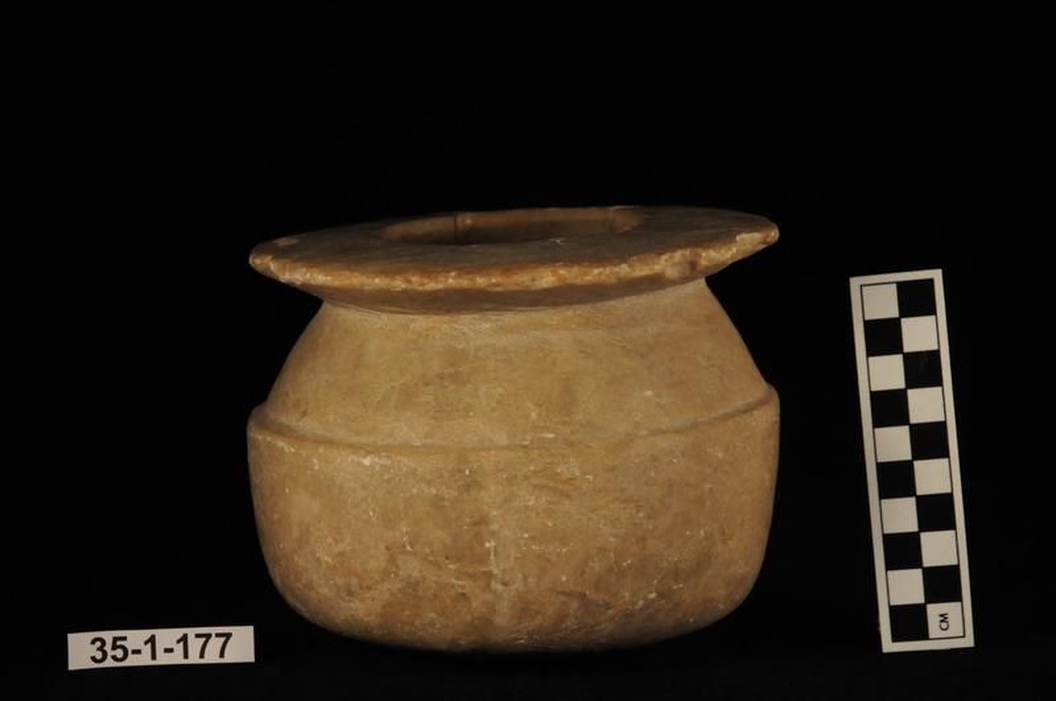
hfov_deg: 16.1
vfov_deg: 10.7
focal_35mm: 128
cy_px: 350
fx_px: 3735
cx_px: 528
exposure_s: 1/1600
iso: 1600
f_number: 6.3
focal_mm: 85
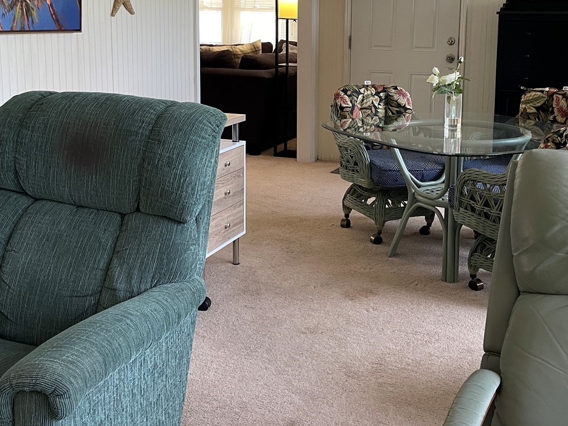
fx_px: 673
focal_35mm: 41
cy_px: 111
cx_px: 329
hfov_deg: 45.6
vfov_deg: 34.5
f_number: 1.6
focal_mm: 5.1
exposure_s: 1/60
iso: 200
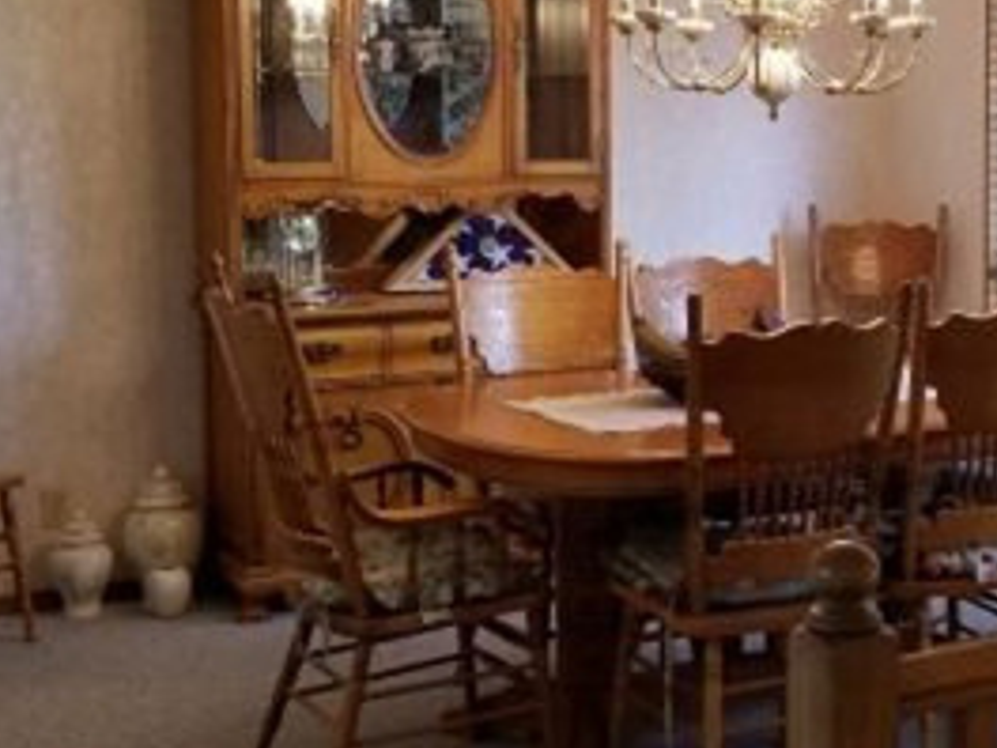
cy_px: 280
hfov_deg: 28.6
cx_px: 1027
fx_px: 1815
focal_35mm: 63
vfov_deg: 23.2
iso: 80
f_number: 1.7
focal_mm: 4.25
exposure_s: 1/60
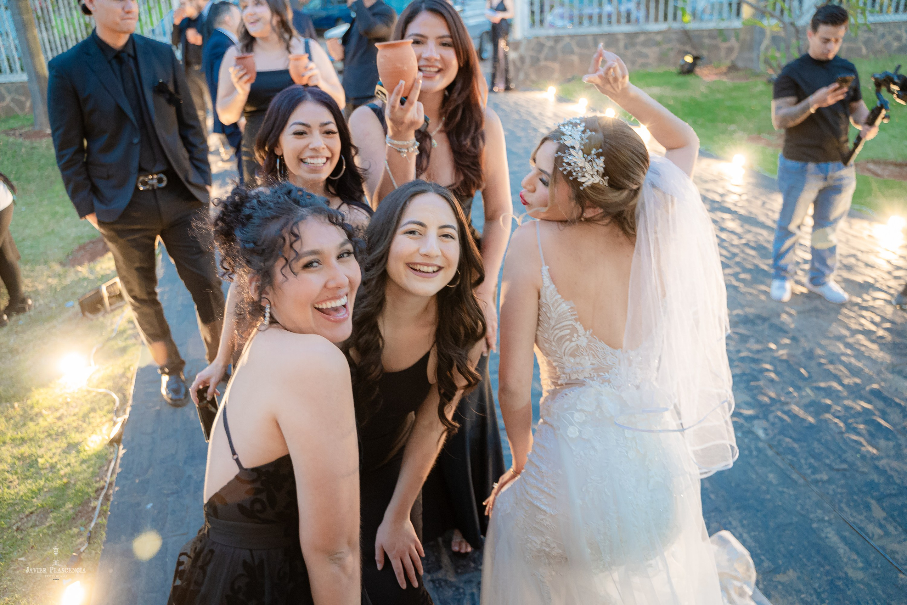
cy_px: 302
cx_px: 454
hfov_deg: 65.5
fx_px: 705
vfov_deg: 46.4
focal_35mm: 28
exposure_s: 1/100
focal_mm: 28
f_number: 3.2
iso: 2000
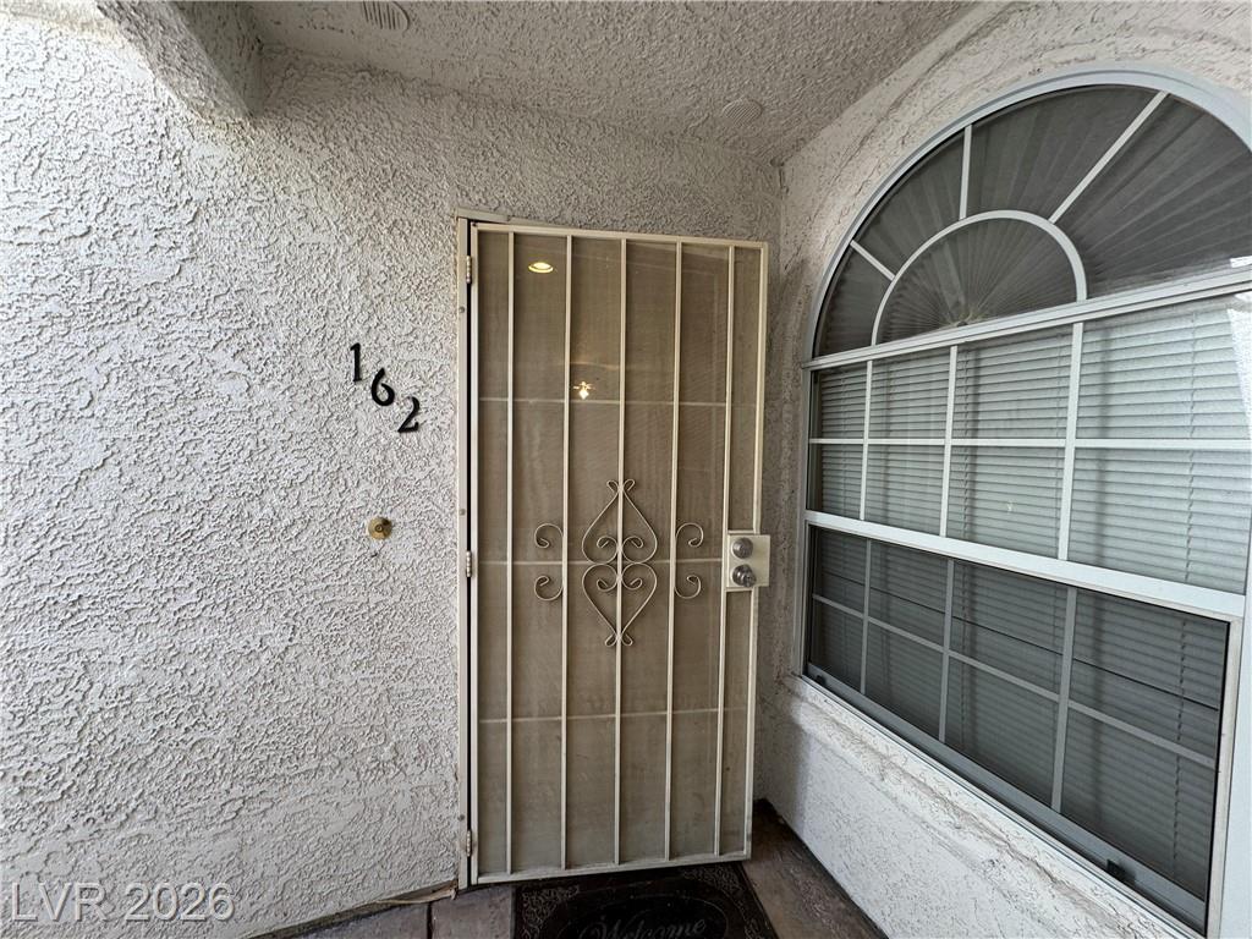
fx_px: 506
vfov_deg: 85.7
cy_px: 470
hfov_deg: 102.1
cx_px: 626
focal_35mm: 14
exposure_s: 1/100
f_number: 2.2
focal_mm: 2.22
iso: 40
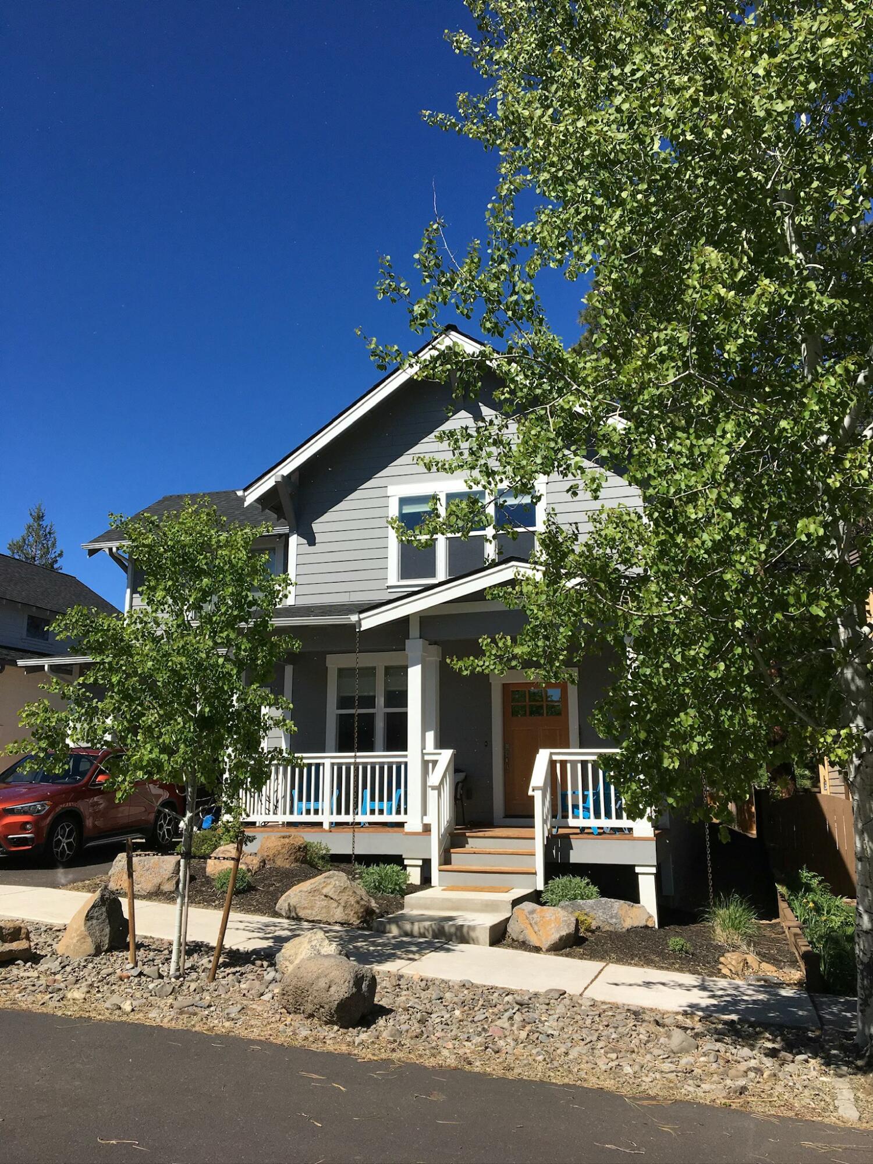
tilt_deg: +12.5
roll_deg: +1.1
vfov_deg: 61.7
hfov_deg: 48.2
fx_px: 975
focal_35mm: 29
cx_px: 436
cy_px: 582
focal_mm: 4.15
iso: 25
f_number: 2.2
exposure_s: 1/2137
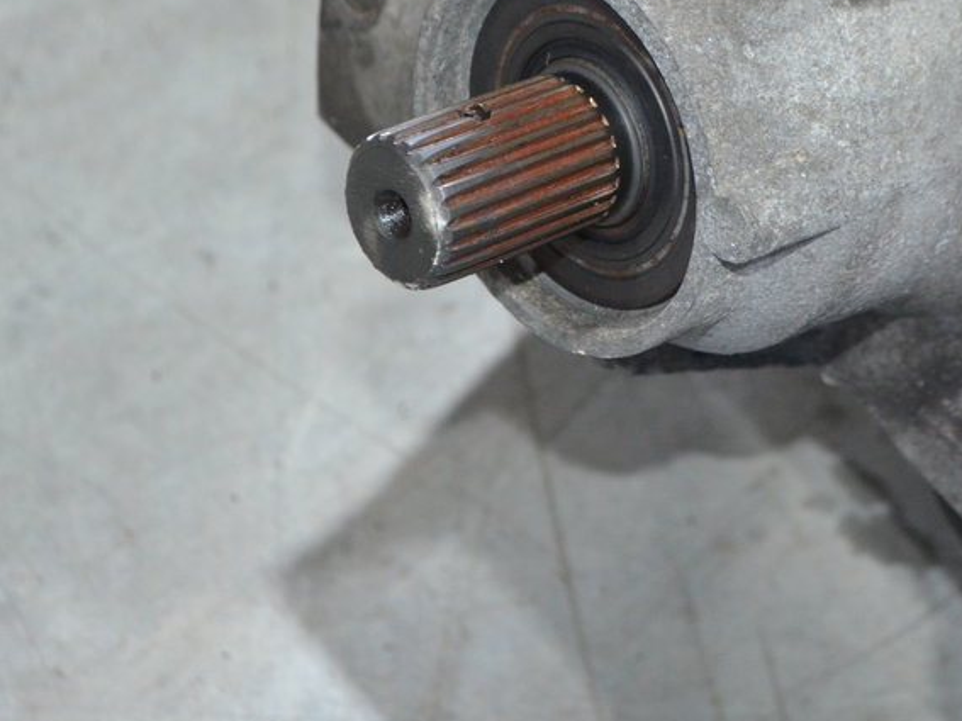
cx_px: 568
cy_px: 195
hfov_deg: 18.9
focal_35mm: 104
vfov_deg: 14.2
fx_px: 2890
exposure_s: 1/60
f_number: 5.3
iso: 2200
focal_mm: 40
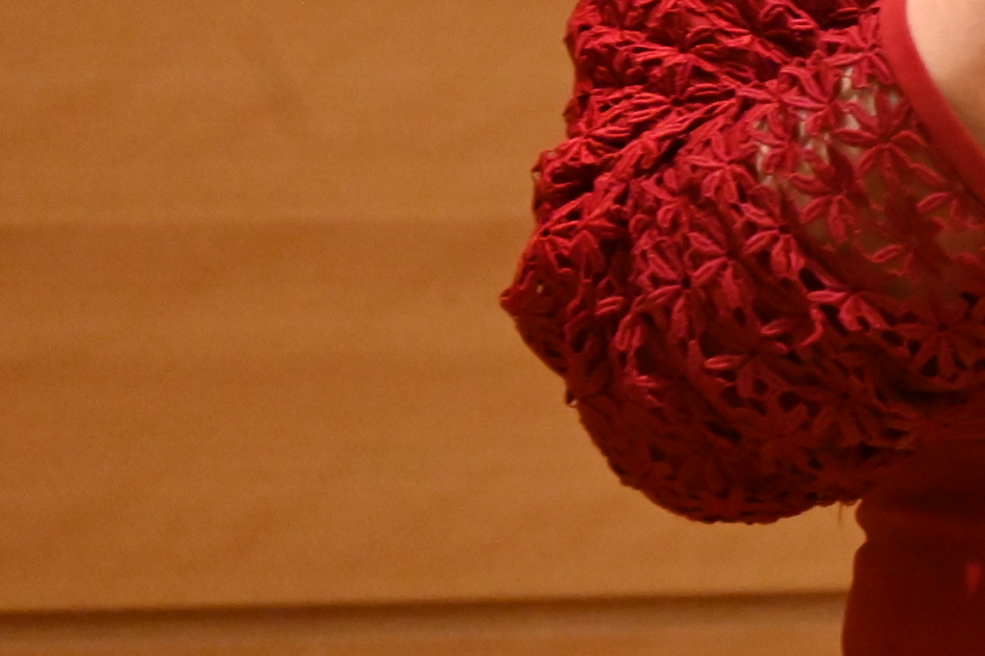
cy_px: -405
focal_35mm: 604
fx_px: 16516
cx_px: 1479
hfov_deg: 3.4
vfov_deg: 2.3
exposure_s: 1/200
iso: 10000
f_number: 6.3
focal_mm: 175
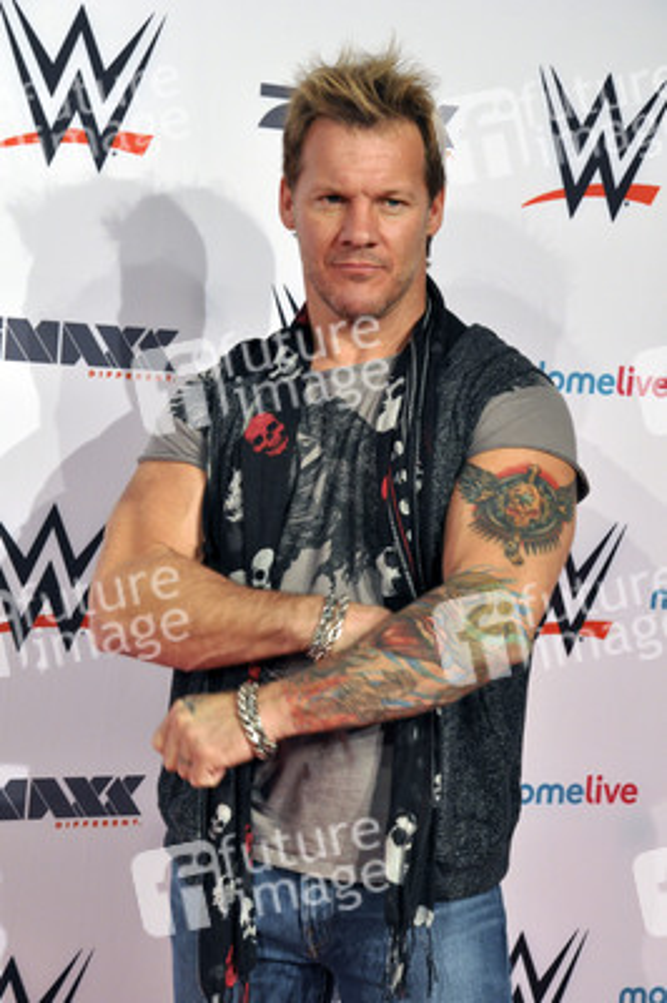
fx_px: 2171
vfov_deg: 26.0
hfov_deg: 17.5
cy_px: 502
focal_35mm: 78
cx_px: 334
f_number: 6.3
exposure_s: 1/160
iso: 1000
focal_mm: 52
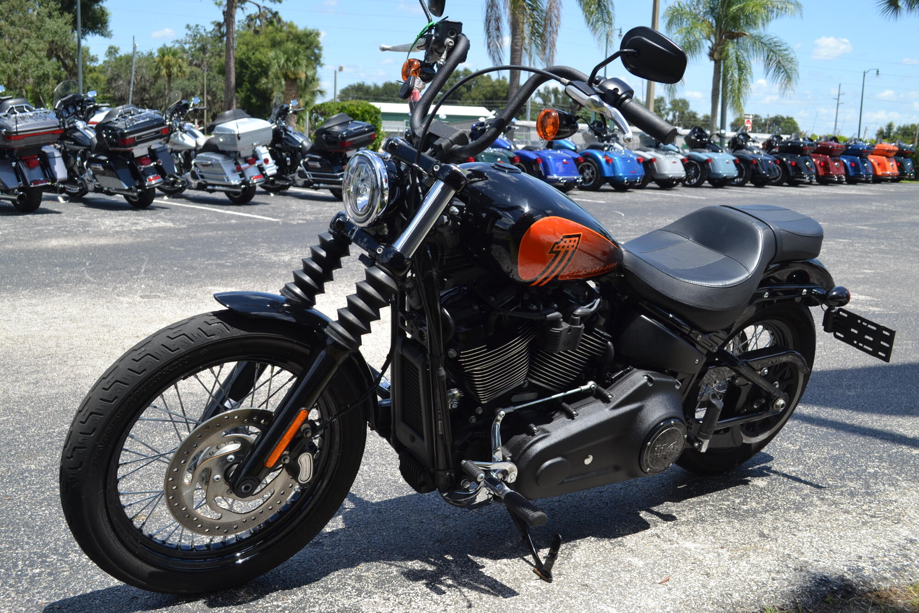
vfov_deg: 36.9
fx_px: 919
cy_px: 306
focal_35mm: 36
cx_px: 460
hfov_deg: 53.1
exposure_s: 1/200
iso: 100
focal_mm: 24
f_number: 7.1
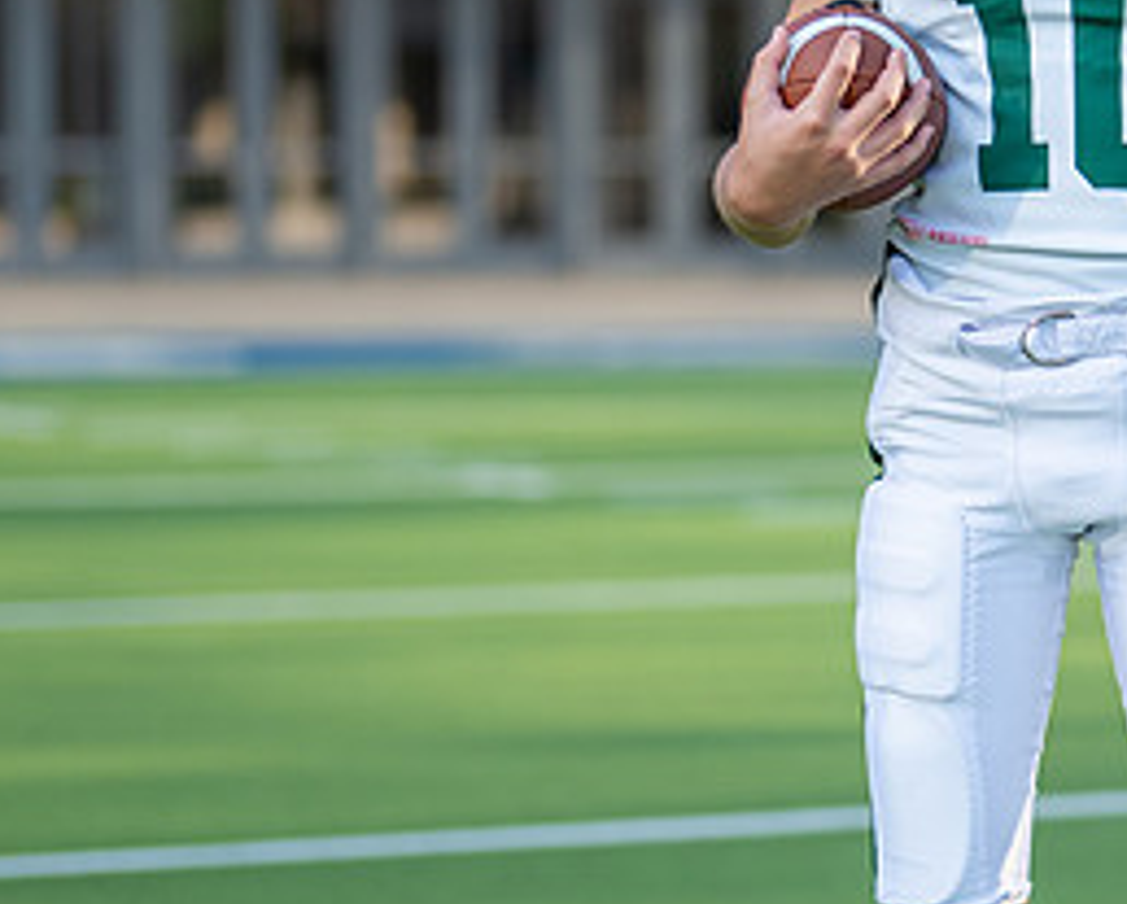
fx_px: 6111
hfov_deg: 10.4
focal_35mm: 183
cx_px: 1159
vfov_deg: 8.5
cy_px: 415
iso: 100
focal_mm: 50
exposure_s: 1/3200
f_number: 1.2
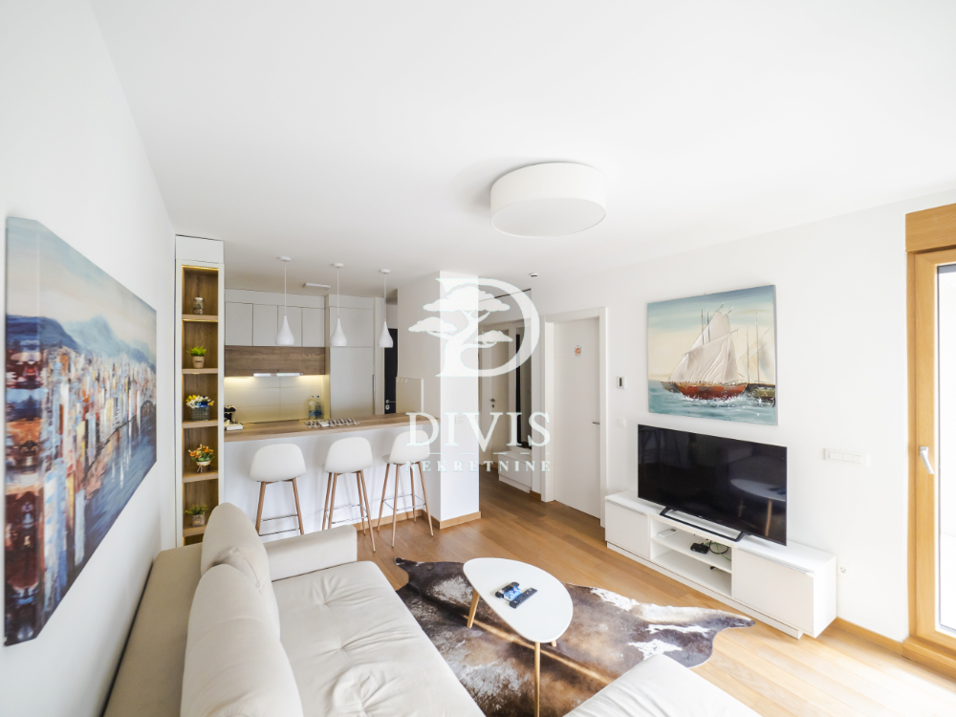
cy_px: 358
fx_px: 387
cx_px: 478
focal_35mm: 14
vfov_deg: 85.7
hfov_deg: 102.1
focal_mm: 7
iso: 400
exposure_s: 1/30
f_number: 4
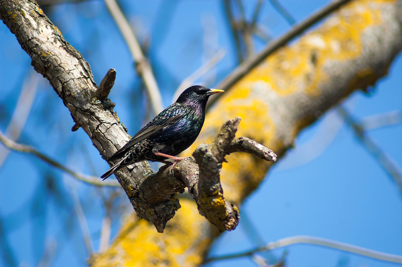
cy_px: 134
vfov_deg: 3.0
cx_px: 201
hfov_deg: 4.6
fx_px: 5020
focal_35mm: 450
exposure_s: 1/1250
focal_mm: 300
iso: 400
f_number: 5.6
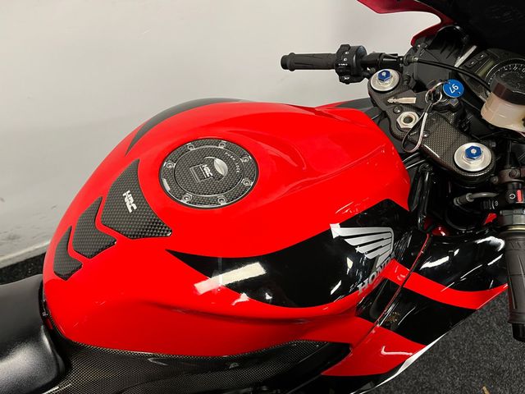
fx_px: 394
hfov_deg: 67.3
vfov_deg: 53.1
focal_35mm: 26
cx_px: 262
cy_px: 197
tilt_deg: -54.6
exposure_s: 1/50
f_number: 1.6
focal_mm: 5.1
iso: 125
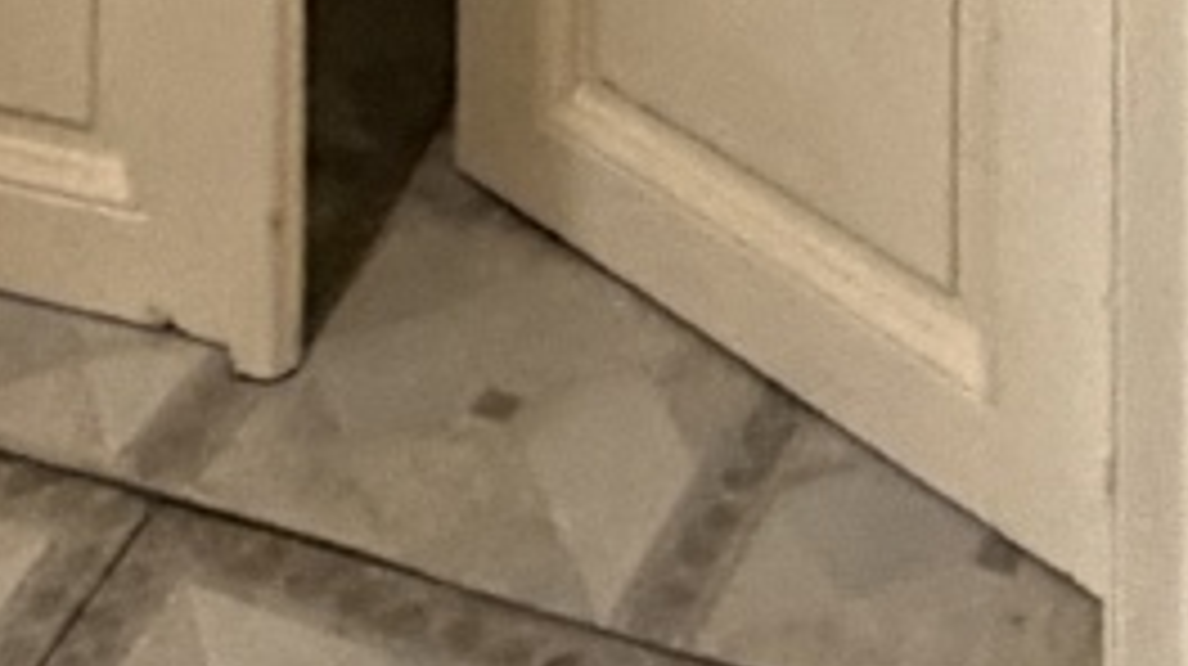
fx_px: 3494
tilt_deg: -1.2
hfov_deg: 19.2
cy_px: -1980
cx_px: 819
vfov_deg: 7.6
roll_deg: -0.1
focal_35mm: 111
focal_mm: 2.22
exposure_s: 1/50
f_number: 2.2
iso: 400
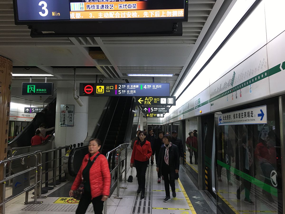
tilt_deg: +5.9
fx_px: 239
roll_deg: -0.3
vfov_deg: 48.2
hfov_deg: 61.7
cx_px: 142
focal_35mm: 29
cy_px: 107
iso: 40
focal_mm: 4.15
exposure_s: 1/17
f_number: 2.2
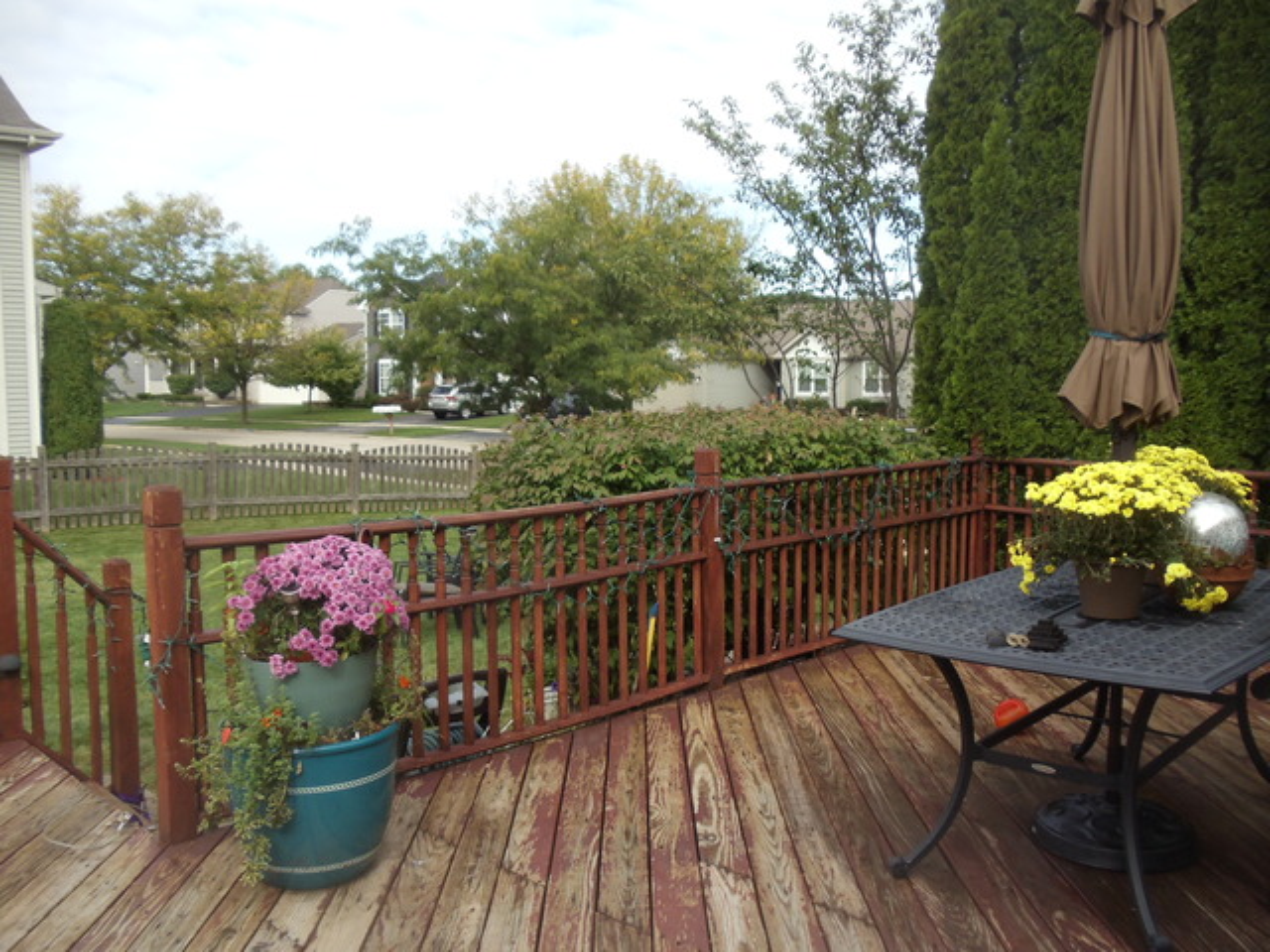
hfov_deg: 42.9
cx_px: 635
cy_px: 476
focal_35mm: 44
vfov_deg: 32.9
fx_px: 1614
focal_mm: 6
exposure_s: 1/400
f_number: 3.5
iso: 100
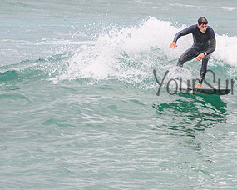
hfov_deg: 1.8
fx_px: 7365
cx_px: 195
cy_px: 136
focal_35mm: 1050
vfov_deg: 1.5
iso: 200
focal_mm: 400
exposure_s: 1/2000
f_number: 5.6
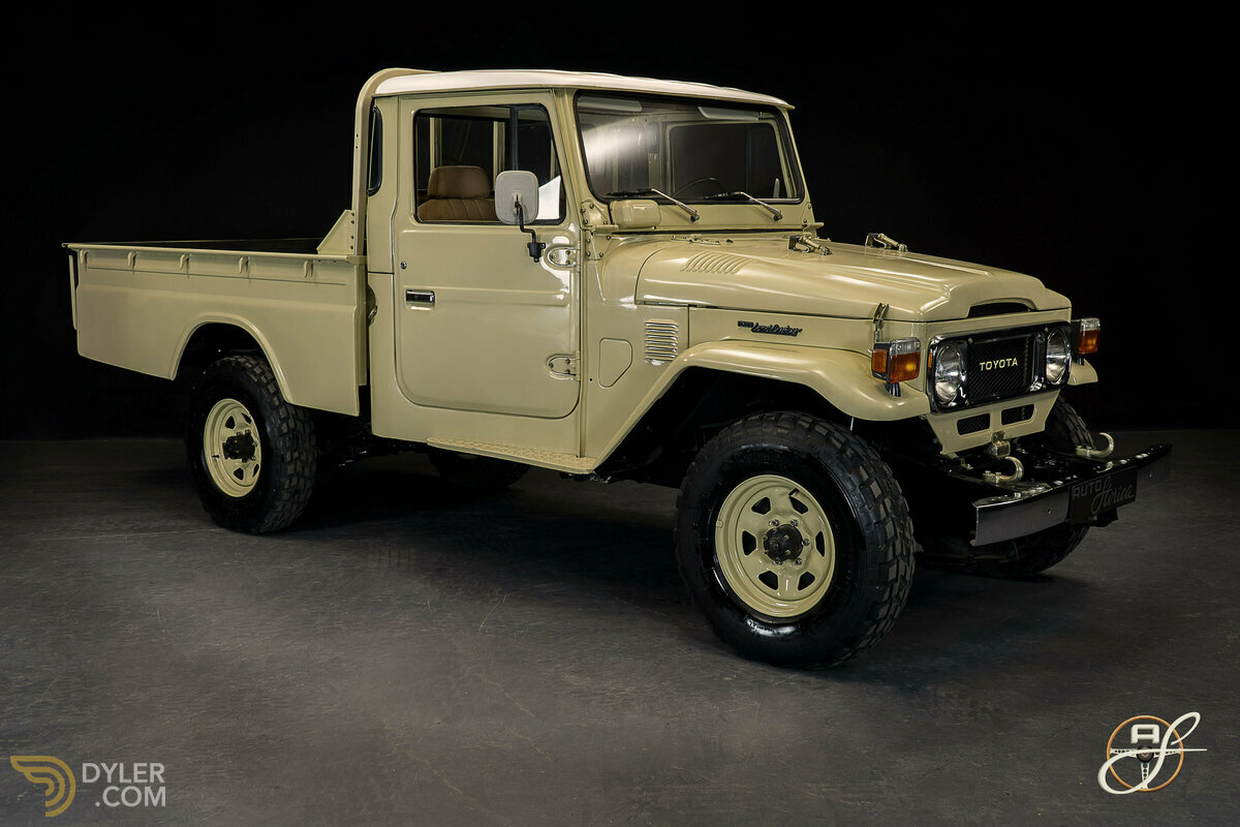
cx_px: 620
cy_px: 414
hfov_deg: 49.6
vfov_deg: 34.2
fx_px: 1343
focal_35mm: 39
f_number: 8
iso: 250
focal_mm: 39
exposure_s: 1/3
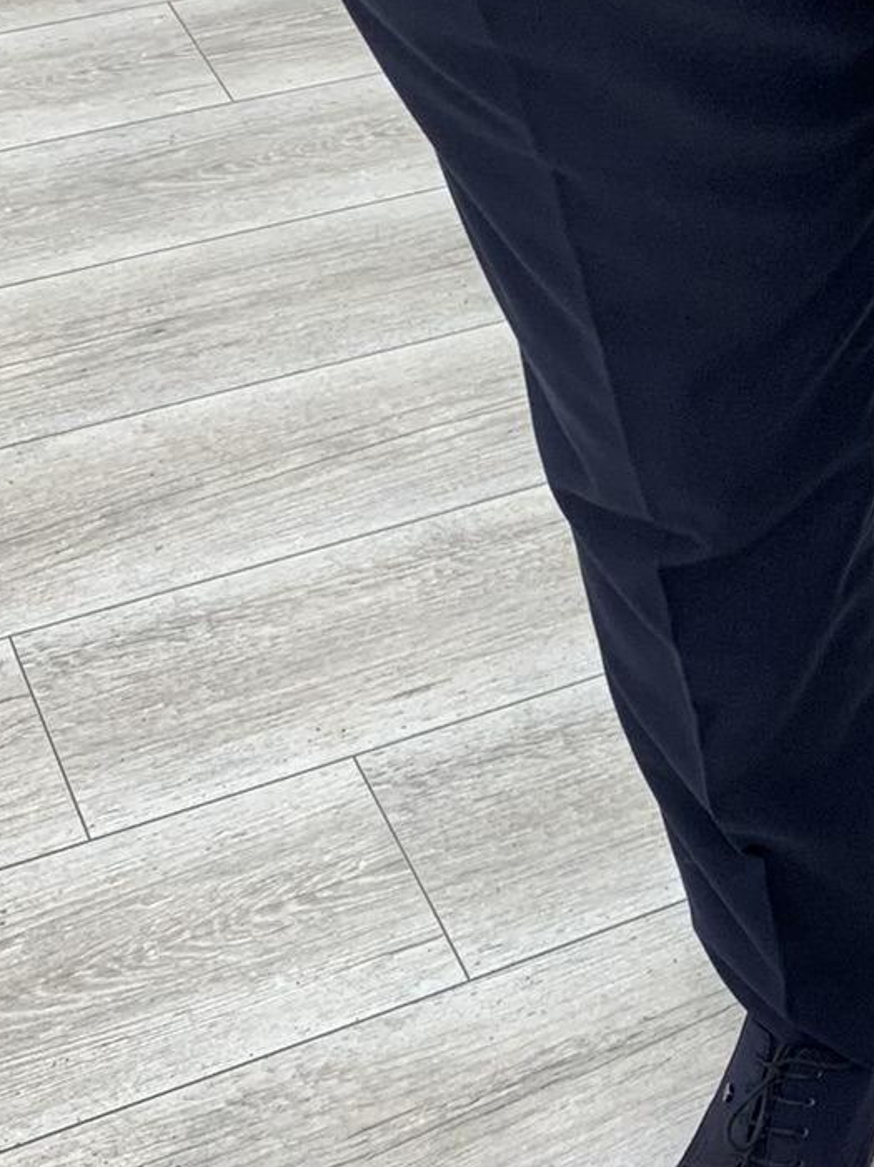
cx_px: 1067
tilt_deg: -36.0
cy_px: 461
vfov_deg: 25.6
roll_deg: -5.1
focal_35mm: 76
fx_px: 2561
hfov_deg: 18.3
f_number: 1.8
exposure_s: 1/101
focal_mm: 4.25
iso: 100
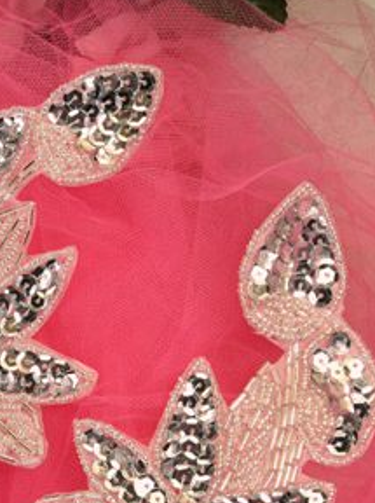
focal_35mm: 76
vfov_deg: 25.4
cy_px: 378
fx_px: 1101
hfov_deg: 19.1
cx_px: 75
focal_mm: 8.3
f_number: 4.7
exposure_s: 1/90
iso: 80
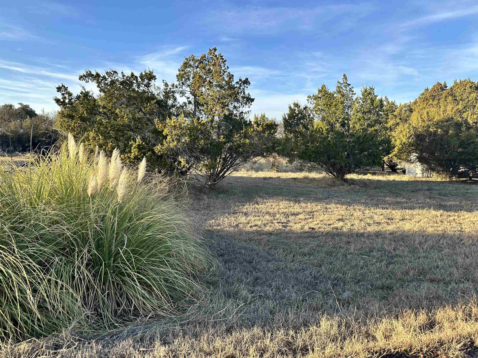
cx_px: 239
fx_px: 331
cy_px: 179
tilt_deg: -6.8
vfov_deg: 56.8
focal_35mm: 24
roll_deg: -1.2
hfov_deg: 71.6
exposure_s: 1/1256
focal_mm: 6.86
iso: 80
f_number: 1.78
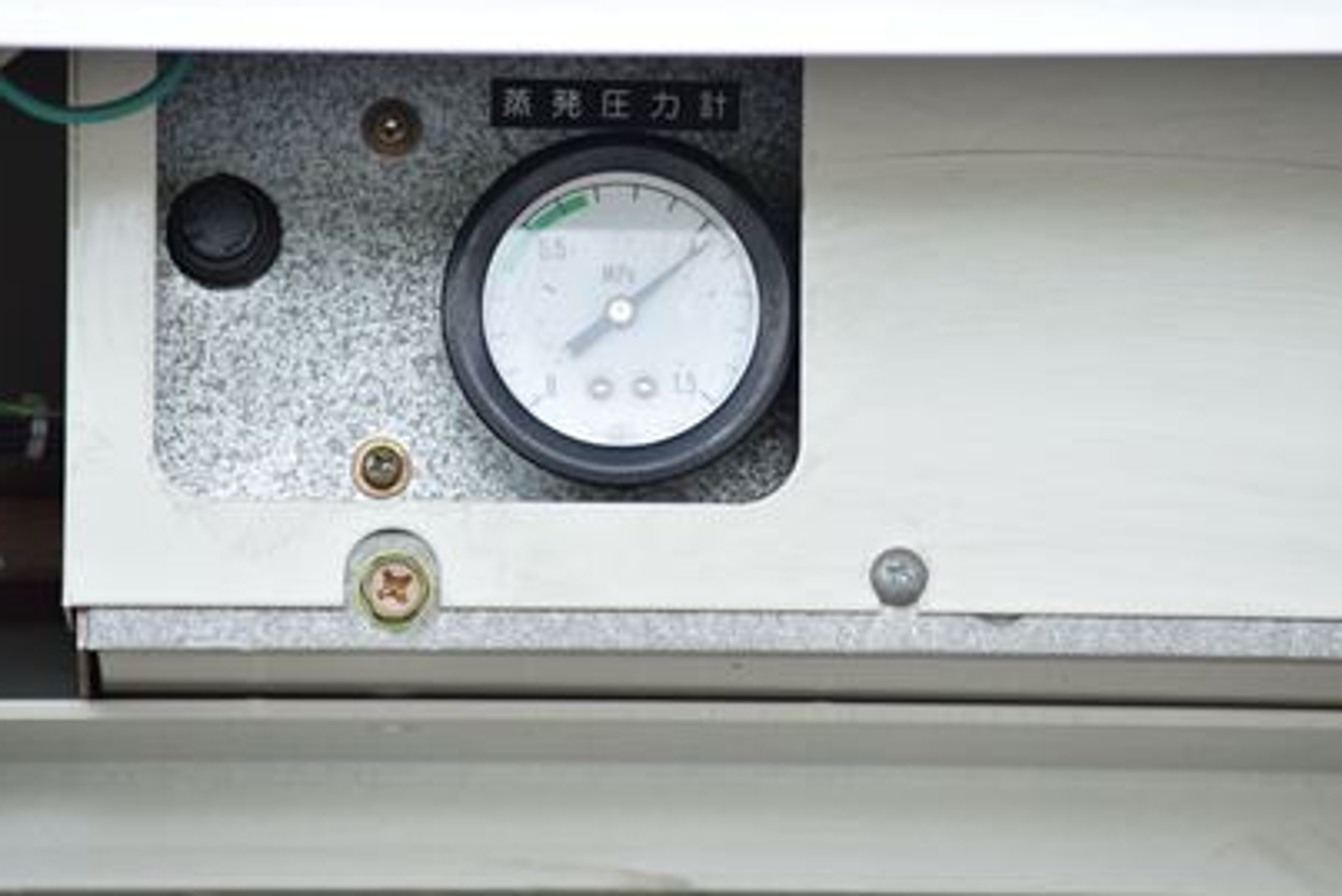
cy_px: 360
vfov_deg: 3.8
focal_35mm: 363
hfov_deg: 5.7
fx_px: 13522
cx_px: 599
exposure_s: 1/400
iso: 1250
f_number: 6.3
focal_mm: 195
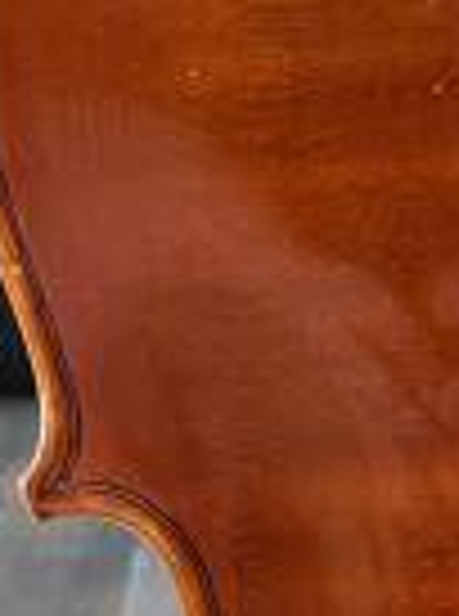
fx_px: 1759
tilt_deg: -31.9
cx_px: 477
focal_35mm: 99
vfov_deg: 19.2
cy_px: 656
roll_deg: +0.4
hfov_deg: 14.6
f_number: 1.6
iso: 160
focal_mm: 4.2
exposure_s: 1/60
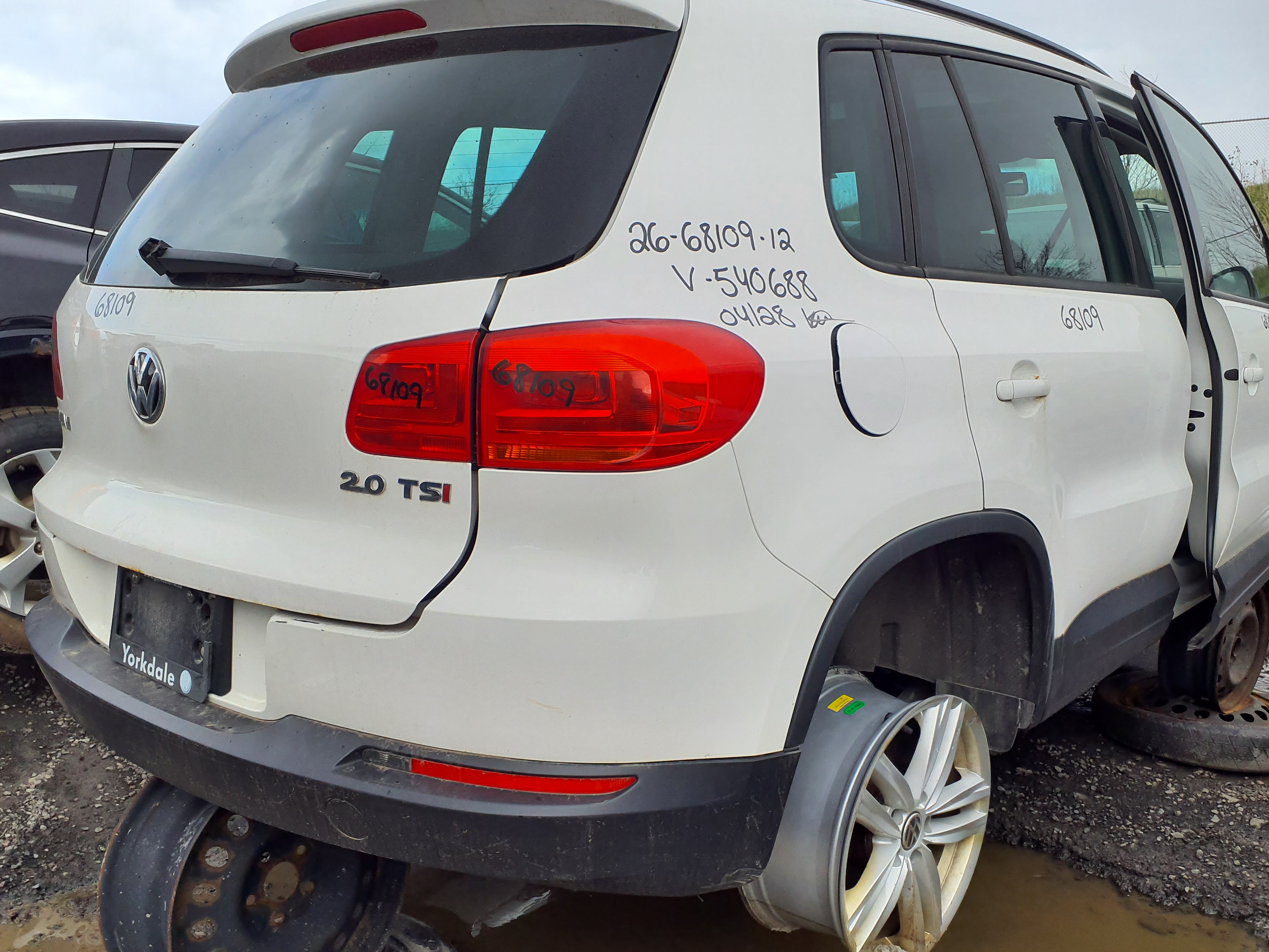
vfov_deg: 45.4
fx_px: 1137
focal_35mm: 31
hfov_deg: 58.2
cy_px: 501
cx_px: 712
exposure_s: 1/950
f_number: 1.9
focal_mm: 3.58
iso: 40
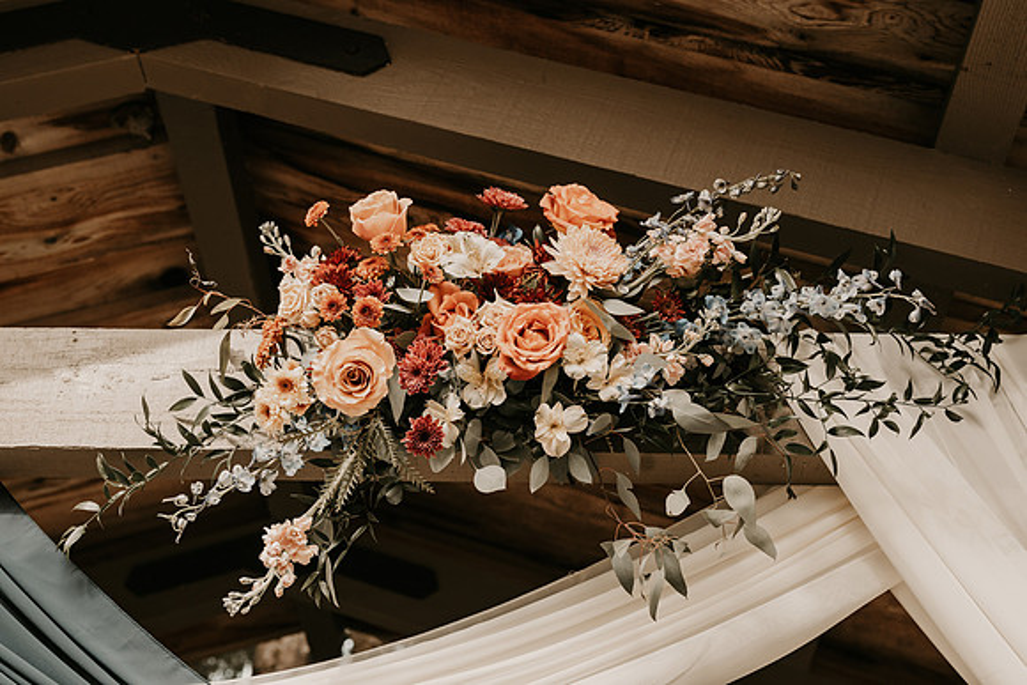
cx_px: 514
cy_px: 342
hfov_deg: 39.6
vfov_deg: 27.0
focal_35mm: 50
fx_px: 1427
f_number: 4.5
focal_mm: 50
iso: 250
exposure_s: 1/125
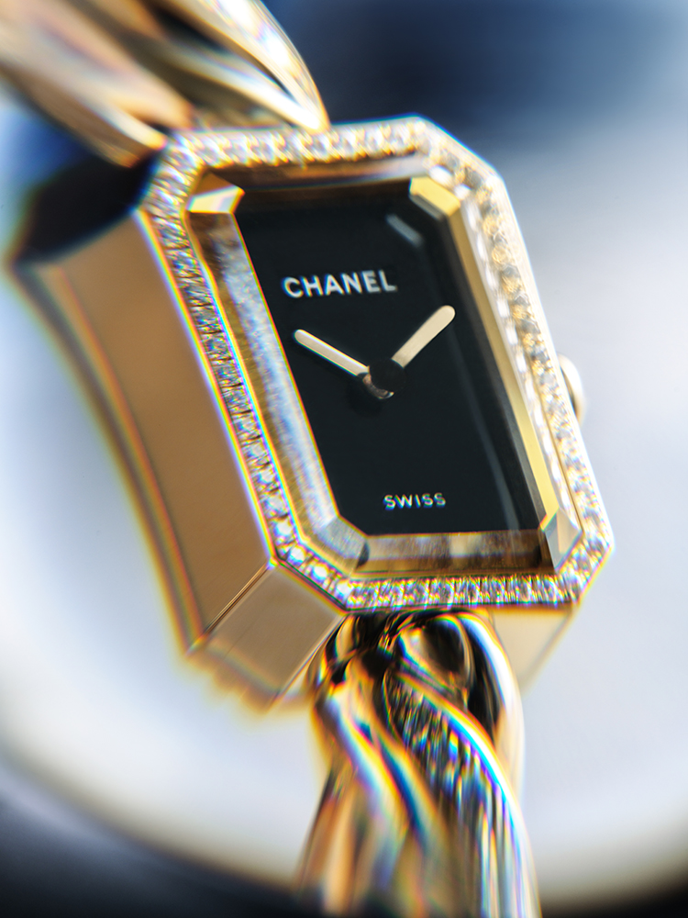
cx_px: 344
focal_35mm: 95
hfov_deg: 15.6
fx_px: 2518
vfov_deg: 20.7
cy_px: 459
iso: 250
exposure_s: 1/125
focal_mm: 120
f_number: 26
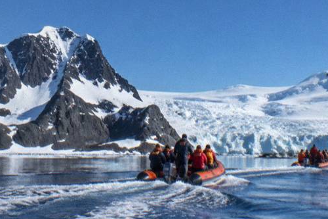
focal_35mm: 96
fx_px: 874
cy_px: 155
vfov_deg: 14.2
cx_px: 304
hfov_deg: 20.7
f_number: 5
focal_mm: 48
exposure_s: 1/500
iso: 200
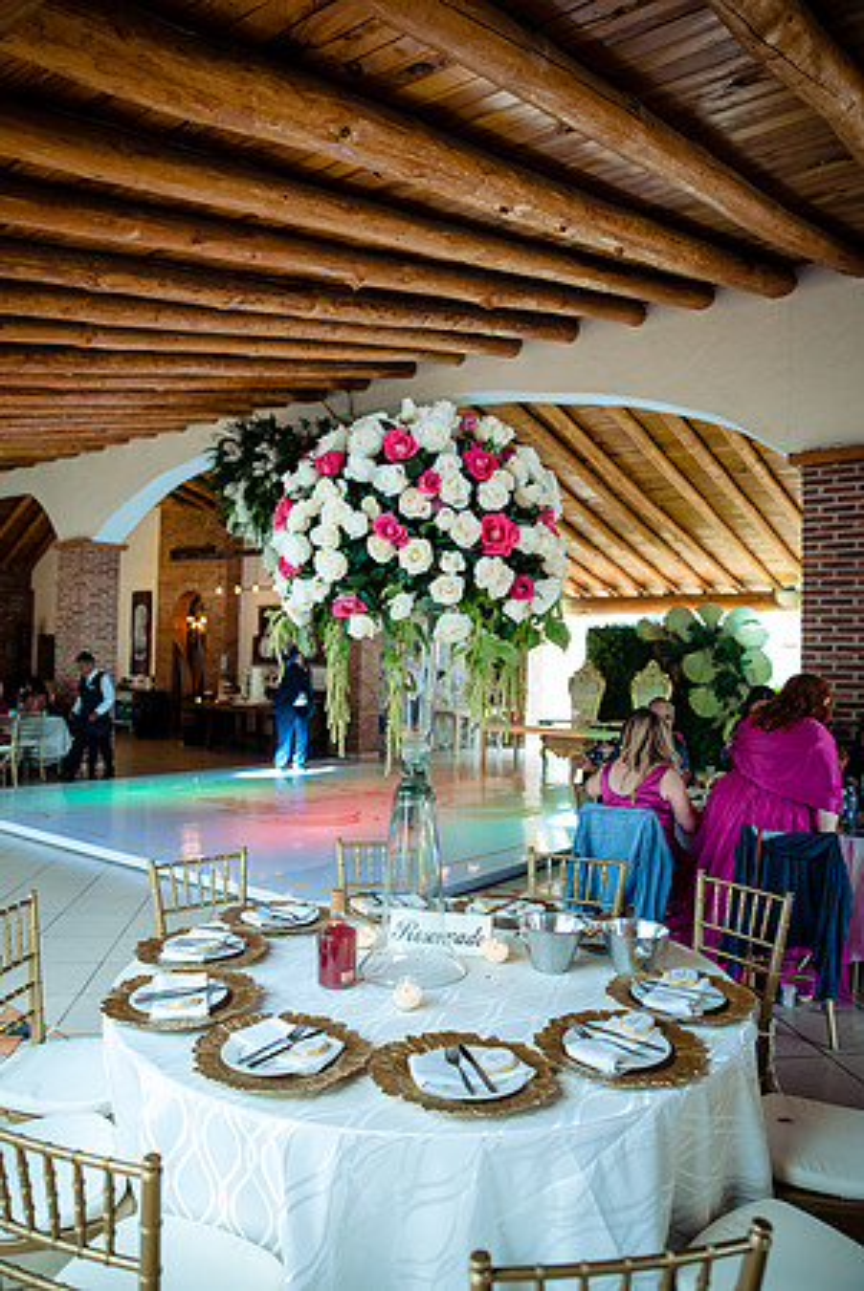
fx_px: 862
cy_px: 646
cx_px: 432
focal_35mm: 24
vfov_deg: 73.7
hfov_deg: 53.2
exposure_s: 1/100
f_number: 2.8
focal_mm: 24
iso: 800
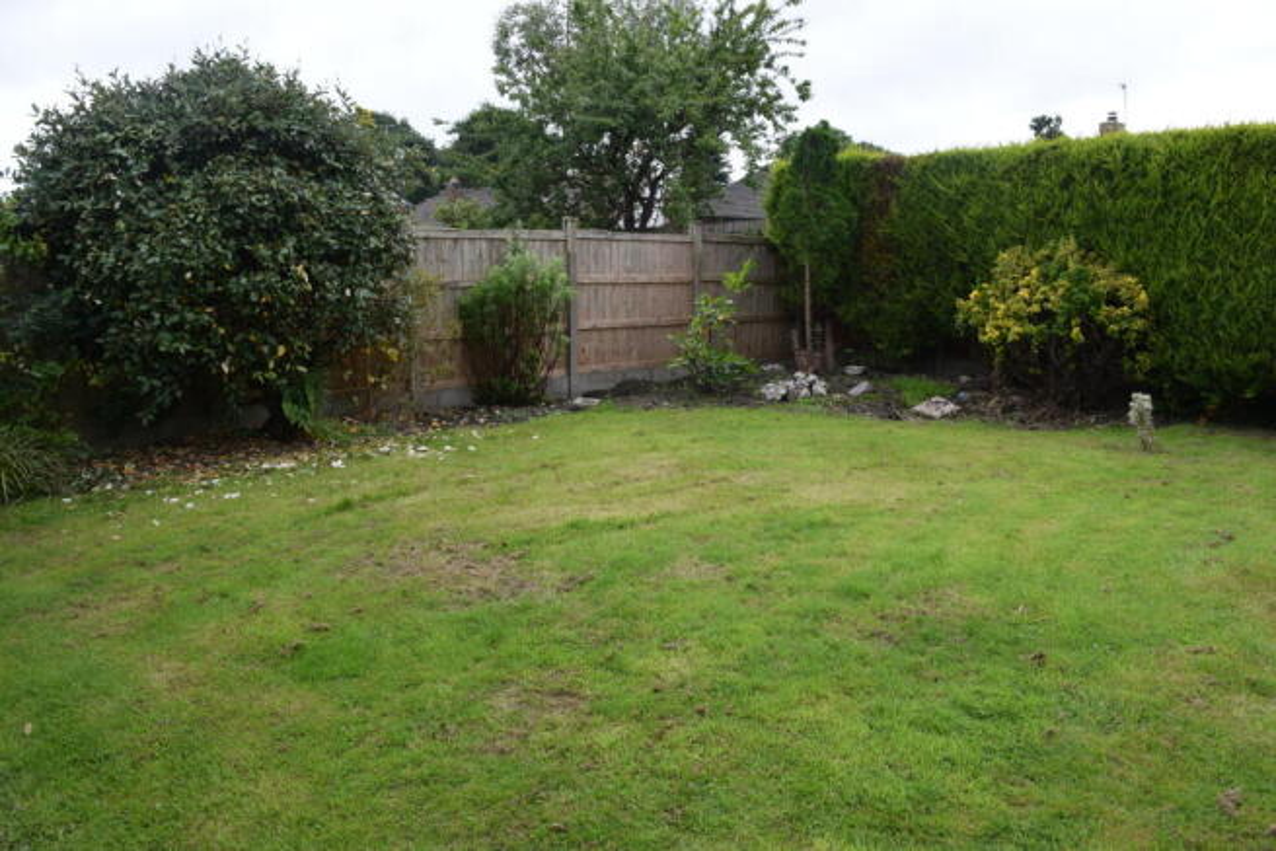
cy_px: 426
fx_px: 957
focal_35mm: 27
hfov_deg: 67.4
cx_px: 638
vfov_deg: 48.0
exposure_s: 1/250
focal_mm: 18
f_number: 8
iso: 400
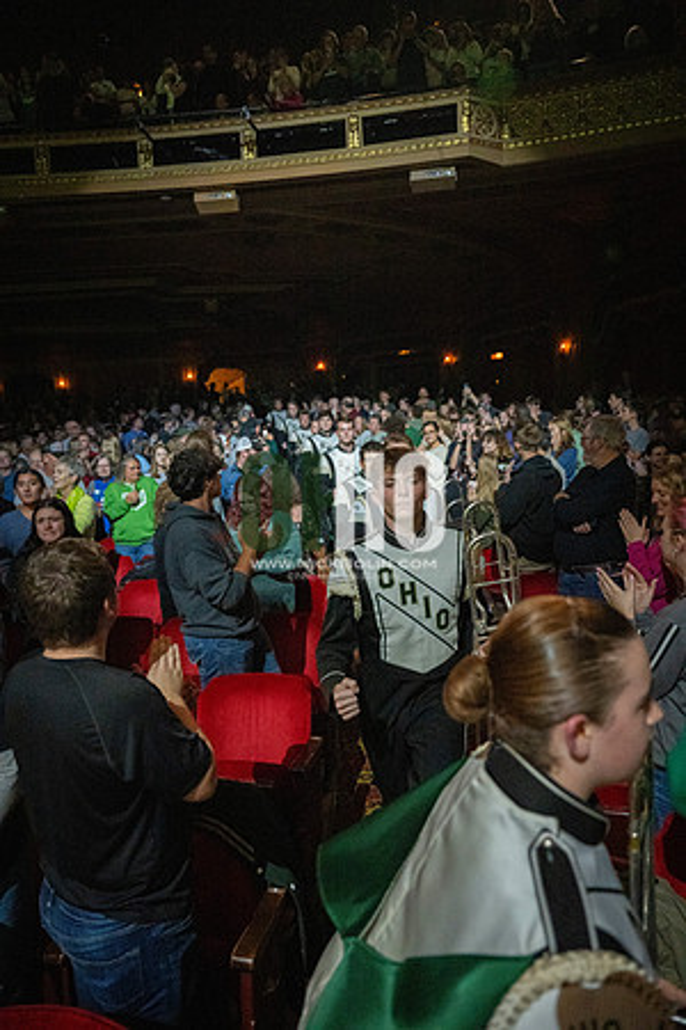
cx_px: 343
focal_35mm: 24
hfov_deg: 53.1
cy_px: 515
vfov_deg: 73.7
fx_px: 686
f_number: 2.8
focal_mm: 24
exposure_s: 1/500
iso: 12800
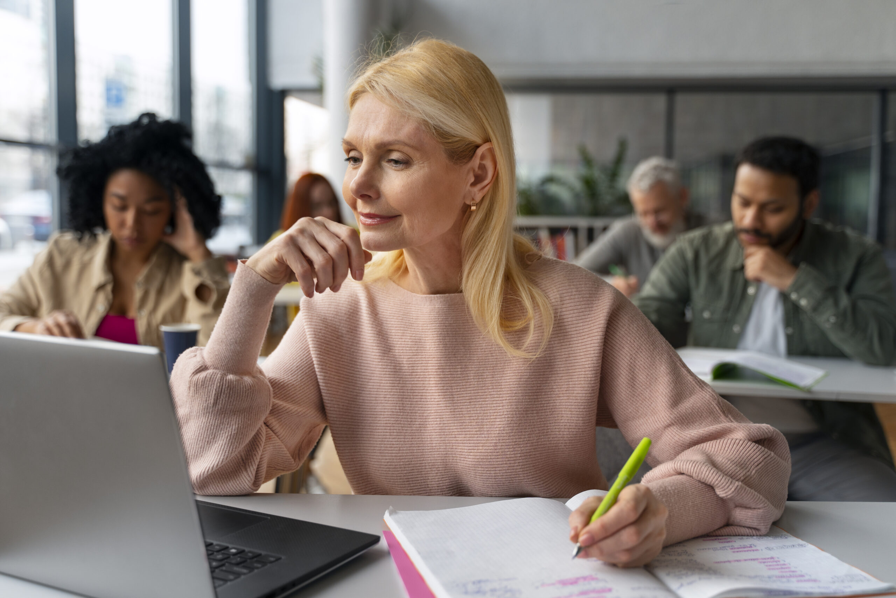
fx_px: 996
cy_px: 299
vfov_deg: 33.4
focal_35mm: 40
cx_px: 448
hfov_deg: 48.5
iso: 400
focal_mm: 40
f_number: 2.8
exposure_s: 1/320
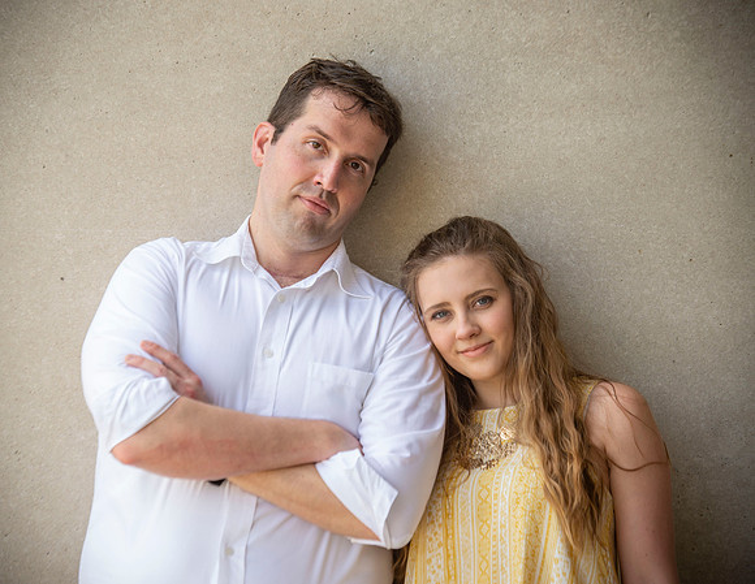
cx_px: 352
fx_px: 3301
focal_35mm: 150
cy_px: 291
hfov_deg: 13.0
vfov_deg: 10.1
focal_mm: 135
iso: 250
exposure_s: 1/250
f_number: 5
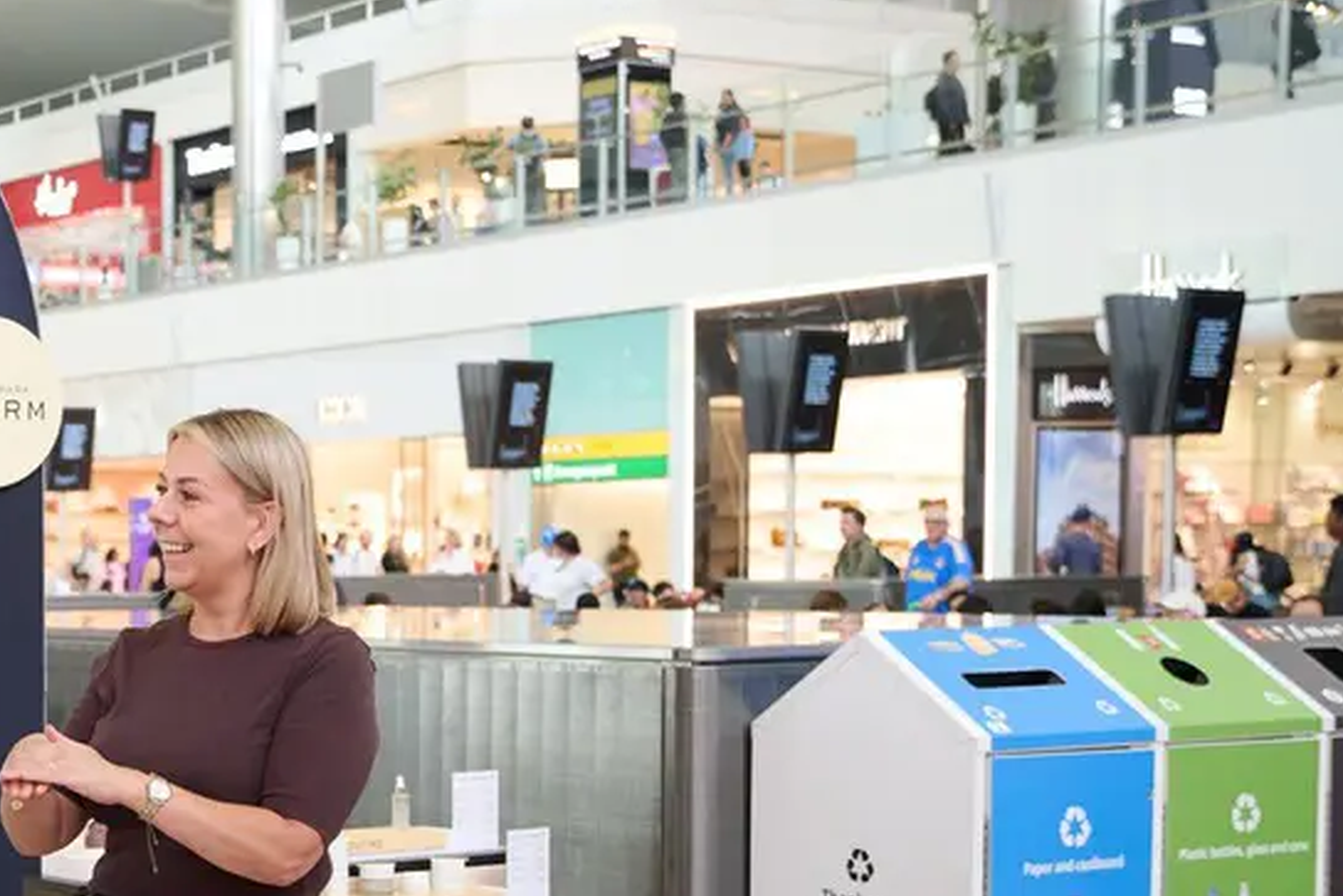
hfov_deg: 24.3
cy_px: 786
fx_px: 2985
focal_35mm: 80
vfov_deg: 16.9
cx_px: 40
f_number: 3.2
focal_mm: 34
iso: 1600
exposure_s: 1/200
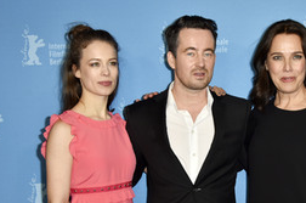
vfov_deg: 15.7
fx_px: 730
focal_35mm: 86
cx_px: 237
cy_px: 162
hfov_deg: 23.4
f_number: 5.6
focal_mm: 48
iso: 640
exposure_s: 1/125
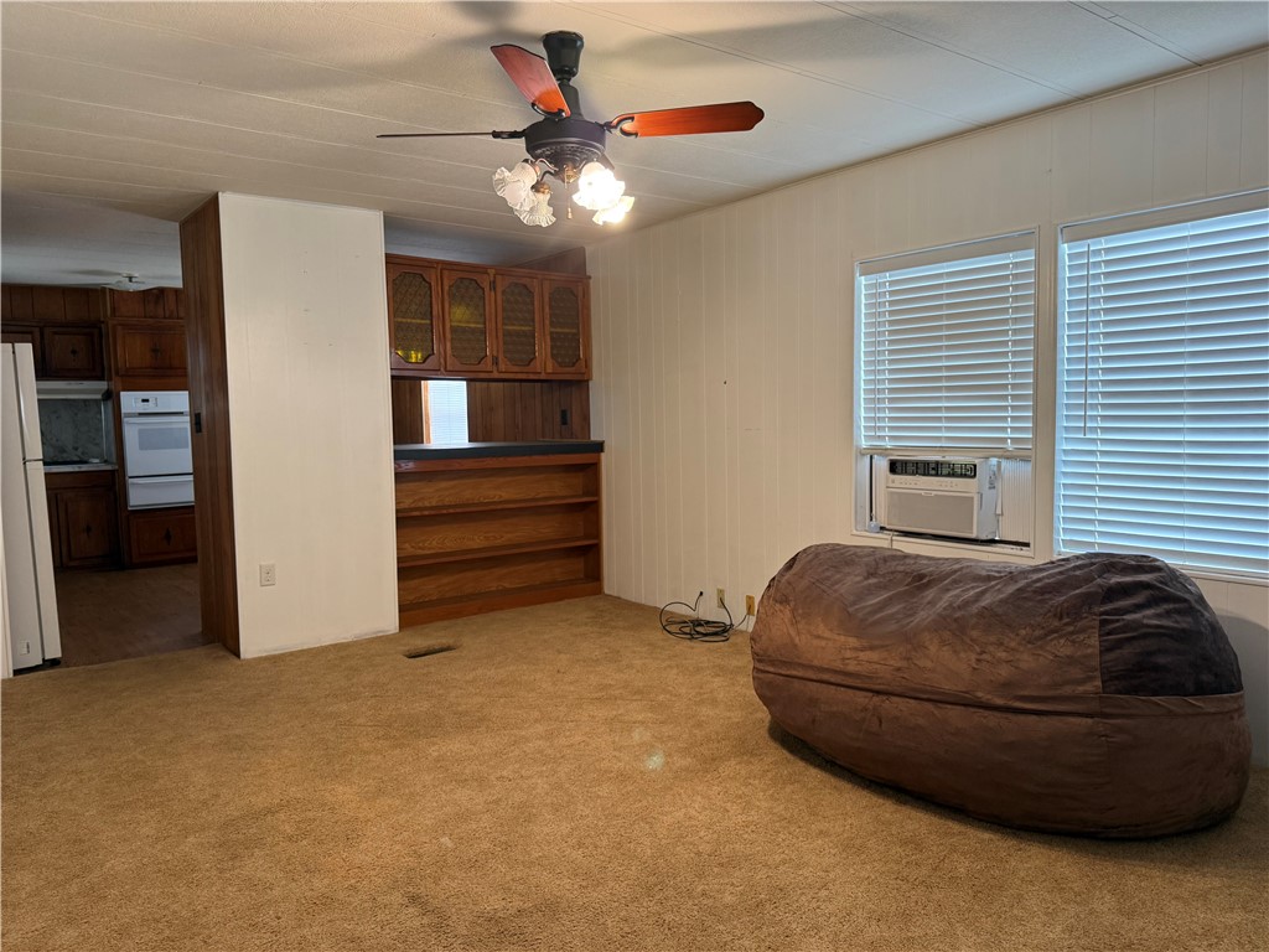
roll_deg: +0.6
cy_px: 476
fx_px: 880
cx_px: 634
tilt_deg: -2.9
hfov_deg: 71.6
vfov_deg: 56.8
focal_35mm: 24
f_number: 1.78
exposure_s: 1/60
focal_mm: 6.76
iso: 200
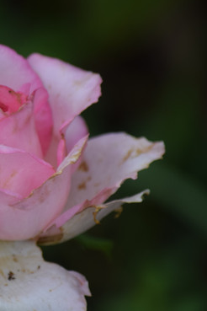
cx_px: -13
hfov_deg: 1.8
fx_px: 6736
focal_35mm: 781
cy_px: 170
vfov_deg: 2.6
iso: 400
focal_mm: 300
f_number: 5.6
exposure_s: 1/1000
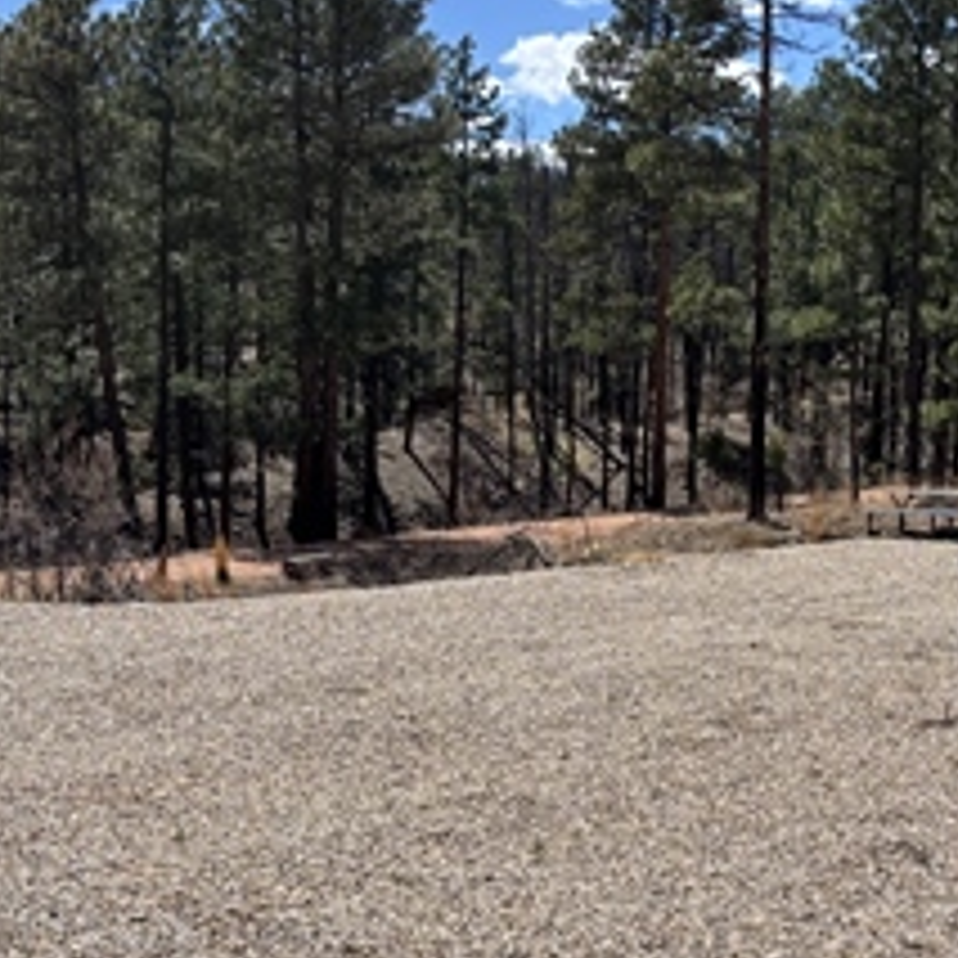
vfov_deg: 31.6
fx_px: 1691
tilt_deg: -2.8
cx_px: 652
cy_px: 479
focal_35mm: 54
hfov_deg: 31.3
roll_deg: -2.2
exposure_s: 1/3650
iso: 50
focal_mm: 5.96
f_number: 1.6
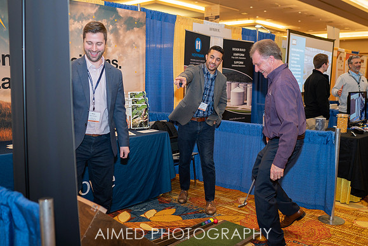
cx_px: 189
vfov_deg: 36.3
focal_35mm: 37
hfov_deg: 52.3
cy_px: 123
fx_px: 375
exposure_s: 1/125
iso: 320
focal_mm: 35
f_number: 2
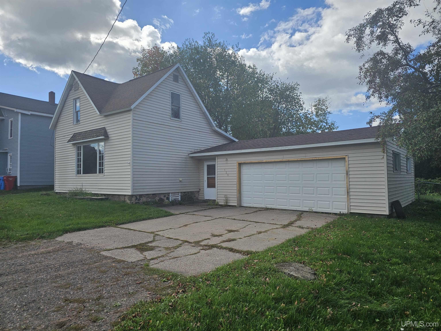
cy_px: 166
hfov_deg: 73.9
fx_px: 293
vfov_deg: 58.9
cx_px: 220
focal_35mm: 23
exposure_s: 1/619
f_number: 1.7
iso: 10
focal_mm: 6.3
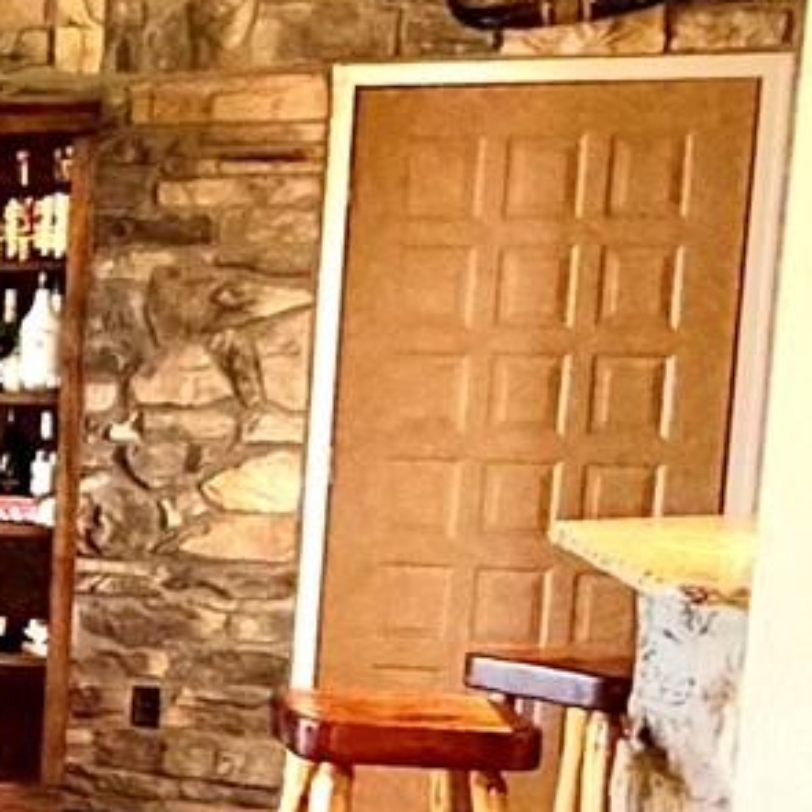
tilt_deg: -5.8
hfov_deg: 16.0
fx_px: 2282
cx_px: -790
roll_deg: -0.2
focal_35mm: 86
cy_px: 575
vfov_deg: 20.1
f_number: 2.2
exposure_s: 1/60
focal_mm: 2.22
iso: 200
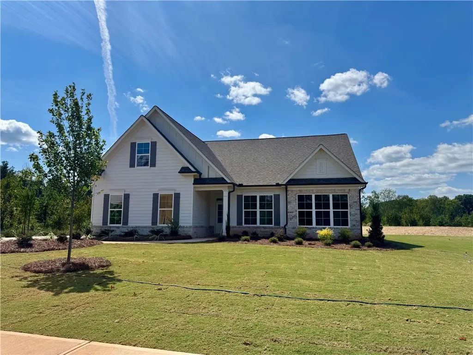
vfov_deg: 56.8
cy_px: 178
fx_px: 328
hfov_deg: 71.6
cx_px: 236
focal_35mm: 24
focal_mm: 6.76
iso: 80
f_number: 1.78
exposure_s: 1/7092
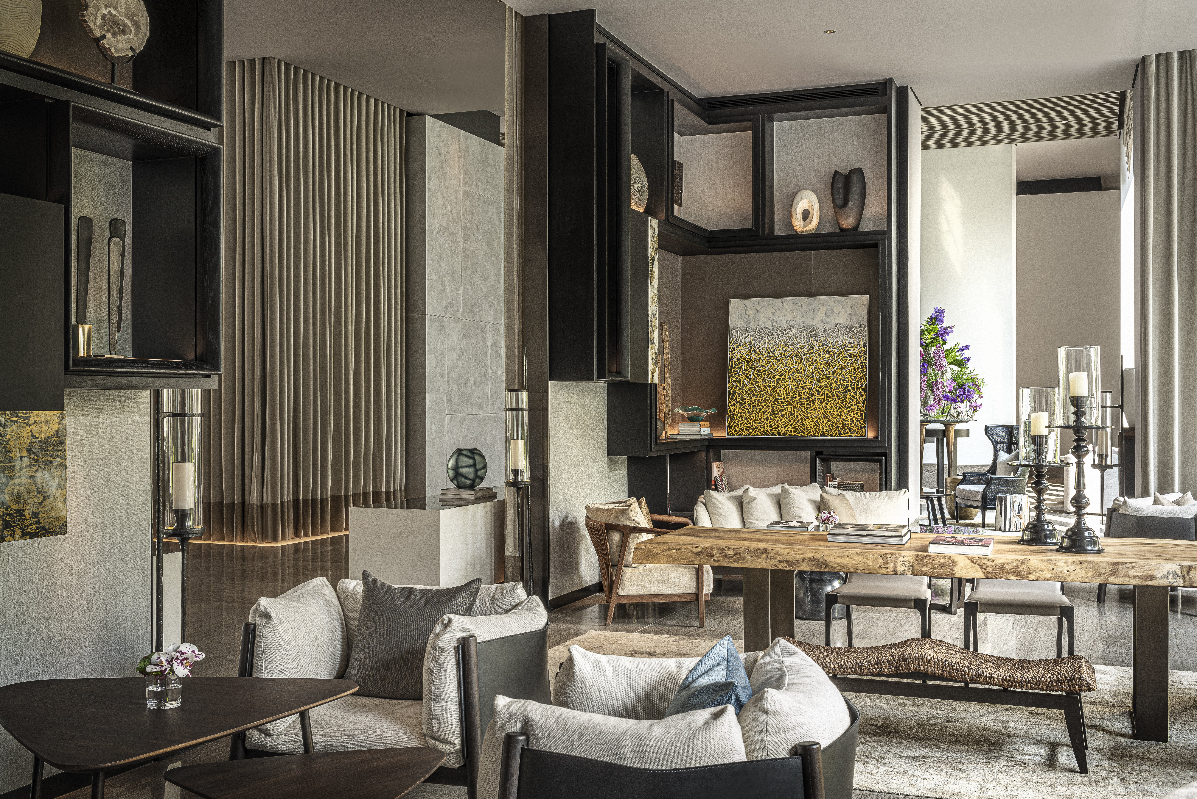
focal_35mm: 40
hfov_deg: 48.5
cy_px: 400
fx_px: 1330
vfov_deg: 33.4
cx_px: 598
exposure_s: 1/1.67
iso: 100
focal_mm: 40
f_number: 11
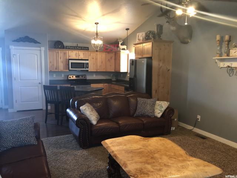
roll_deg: -0.5
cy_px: 89
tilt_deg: -5.3
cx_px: 118
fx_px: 192
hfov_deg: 63.4
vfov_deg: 49.7
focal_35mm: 28
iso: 64
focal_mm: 4
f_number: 1.8
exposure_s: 1/15
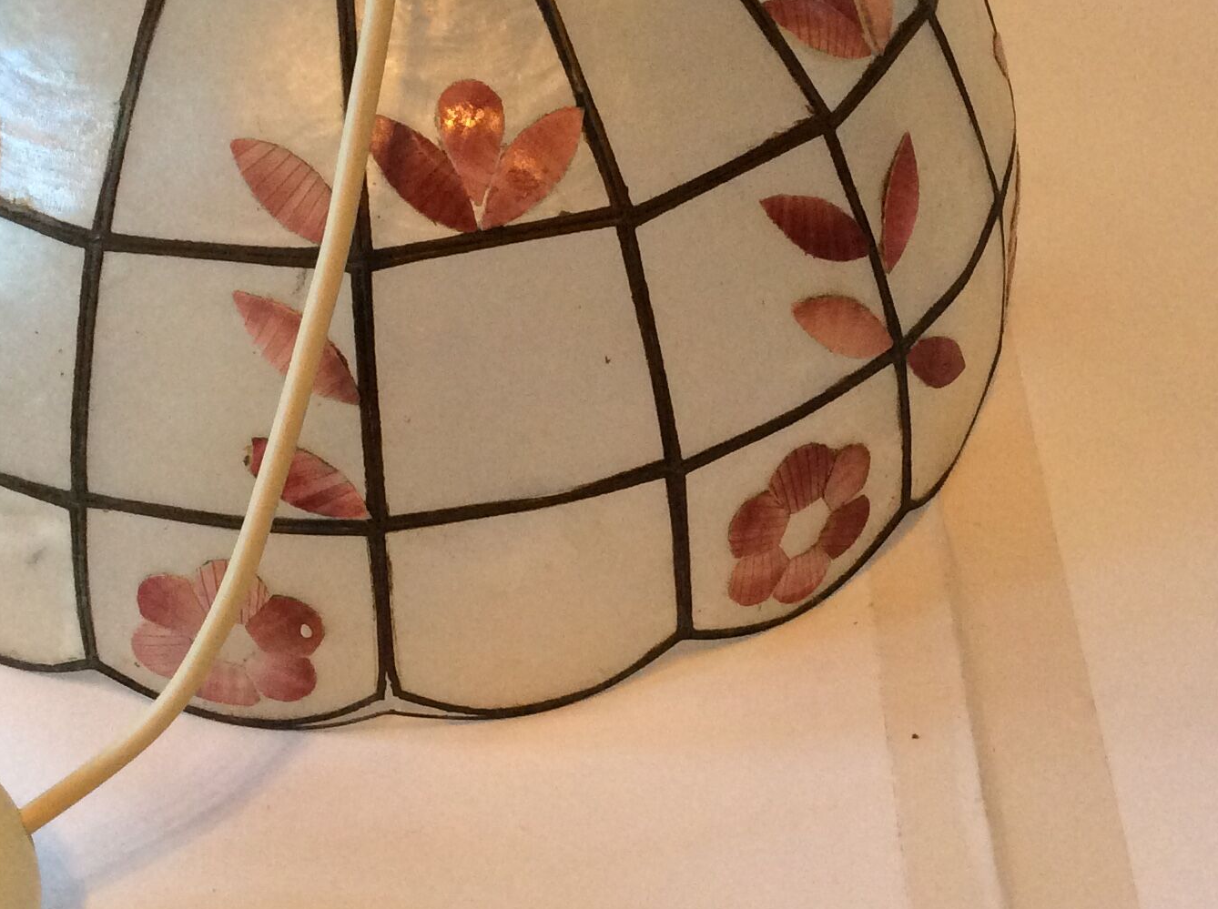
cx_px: 594
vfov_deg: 23.6
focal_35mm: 62
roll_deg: +1.0
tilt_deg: -42.9
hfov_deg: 31.2
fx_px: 2178
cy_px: 398
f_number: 2.4
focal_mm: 3.3
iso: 125
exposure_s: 1/25
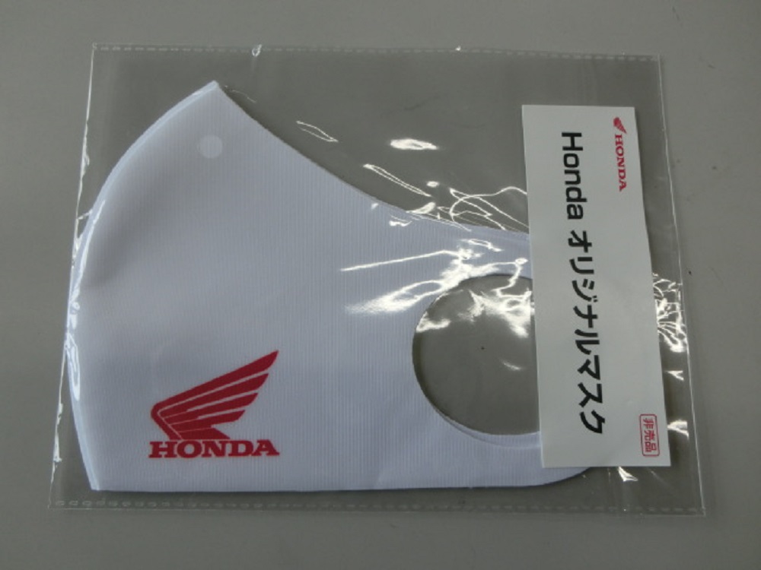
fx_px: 528
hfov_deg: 71.6
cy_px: 285
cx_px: 380
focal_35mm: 24
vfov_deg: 56.8
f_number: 3
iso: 80
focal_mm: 4.24
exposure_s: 1/250
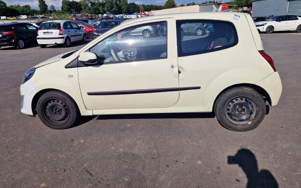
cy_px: 74
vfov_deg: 48.9
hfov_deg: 72.5
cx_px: 150
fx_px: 205
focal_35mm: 25
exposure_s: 1/5000
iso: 50
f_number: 1.8
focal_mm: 5.4
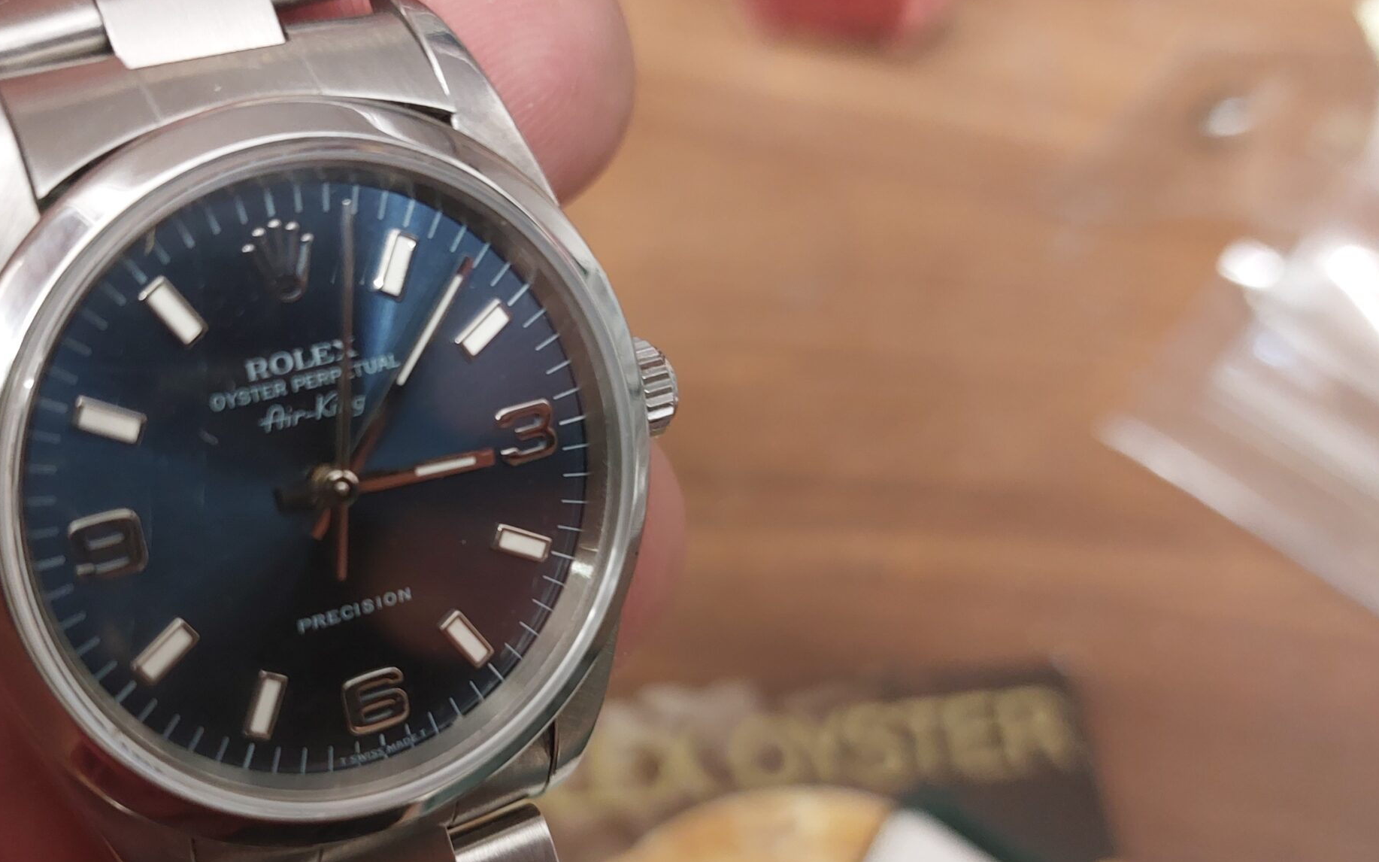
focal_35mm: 37
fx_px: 1390
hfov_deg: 51.7
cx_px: 450
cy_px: 546
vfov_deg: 34.2
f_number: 1.8
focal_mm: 5.23
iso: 500
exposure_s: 1/25
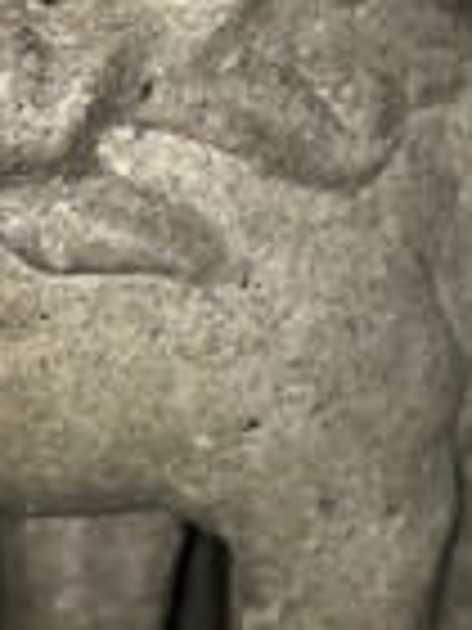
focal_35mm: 183
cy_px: 324
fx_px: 3327
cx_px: 319
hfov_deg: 8.1
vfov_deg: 10.8
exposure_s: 1/30
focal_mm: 6.6
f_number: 2.8
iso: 200
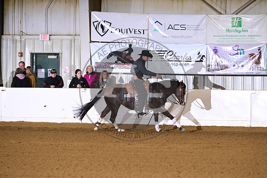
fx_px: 1484
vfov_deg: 6.9
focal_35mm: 200
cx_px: 134
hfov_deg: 10.3
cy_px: 89
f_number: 4.5
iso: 2500
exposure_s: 1/200
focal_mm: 200
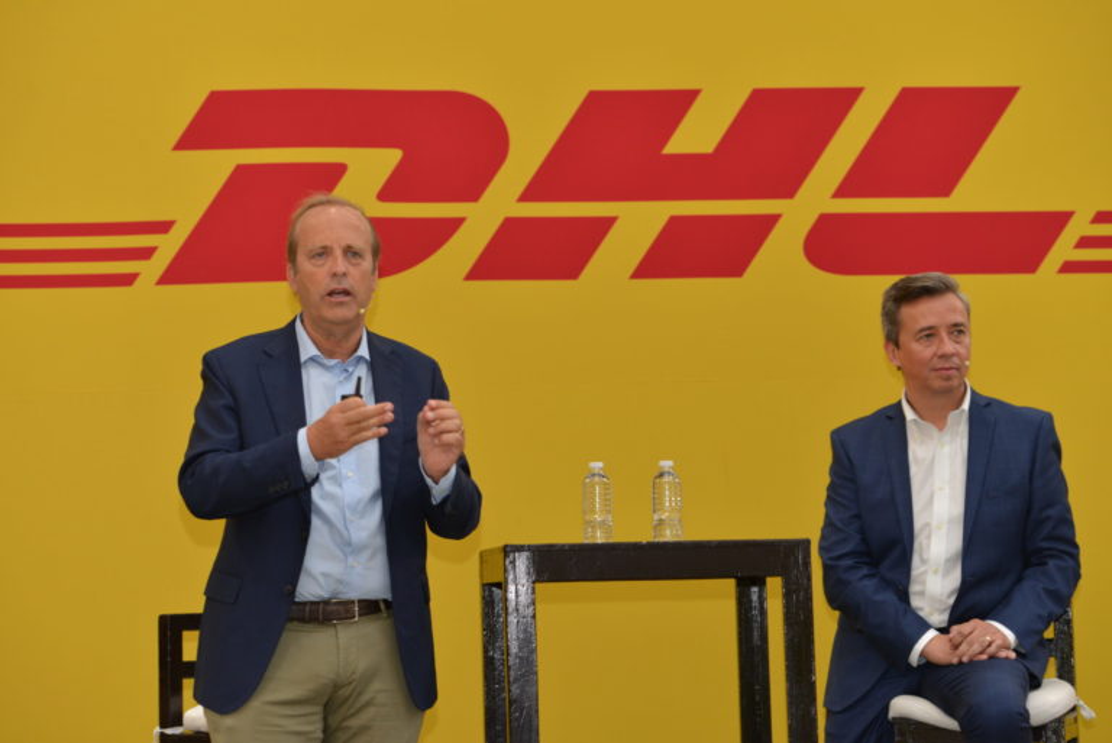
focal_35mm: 112
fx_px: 3461
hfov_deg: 18.3
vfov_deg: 12.2
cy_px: 372
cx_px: 556
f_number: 4.5
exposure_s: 1/80
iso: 500
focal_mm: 112
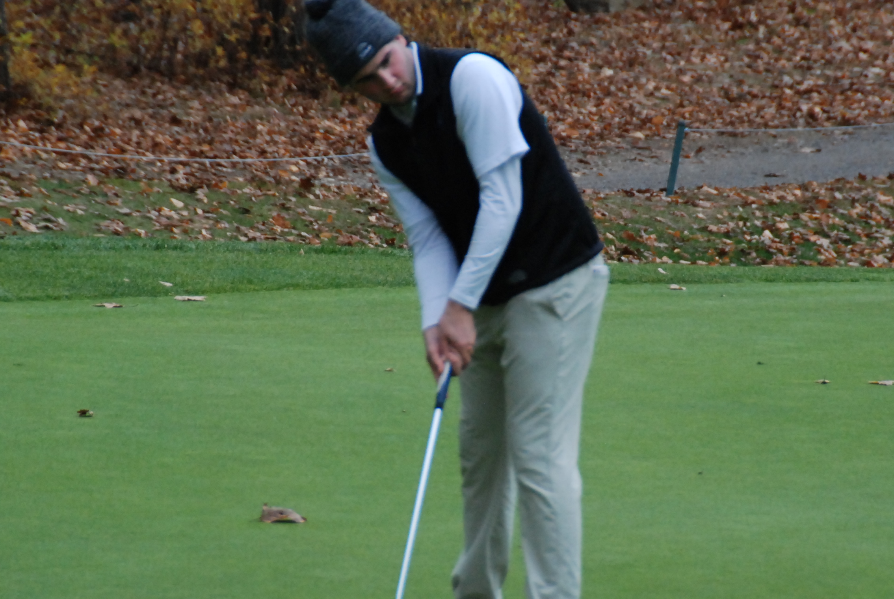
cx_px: 448
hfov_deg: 4.0
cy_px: 292
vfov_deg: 2.7
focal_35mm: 512
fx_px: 12730
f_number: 5.6
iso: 800
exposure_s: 1/640
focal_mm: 200
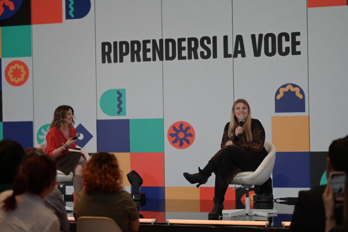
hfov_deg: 23.6
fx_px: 831
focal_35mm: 86
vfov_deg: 15.9
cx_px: 174
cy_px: 116
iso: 400
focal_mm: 86
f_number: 2.8
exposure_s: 1/400
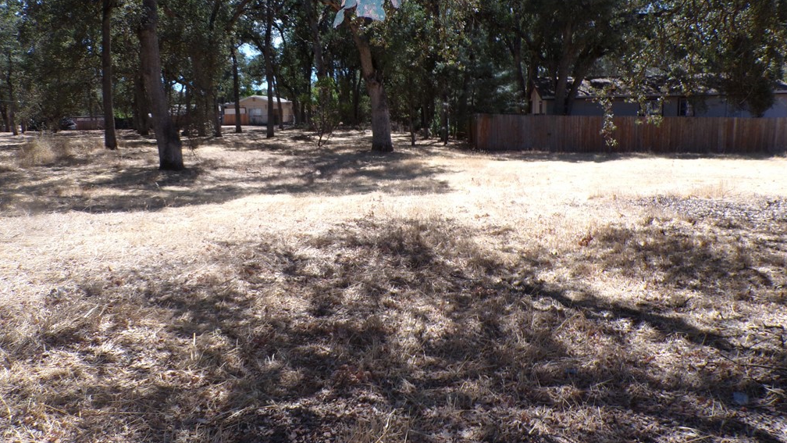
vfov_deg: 37.8
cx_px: 397
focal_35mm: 31
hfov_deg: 62.6
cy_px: 205
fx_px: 647
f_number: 3.1
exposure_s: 1/1100
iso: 161
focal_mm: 5
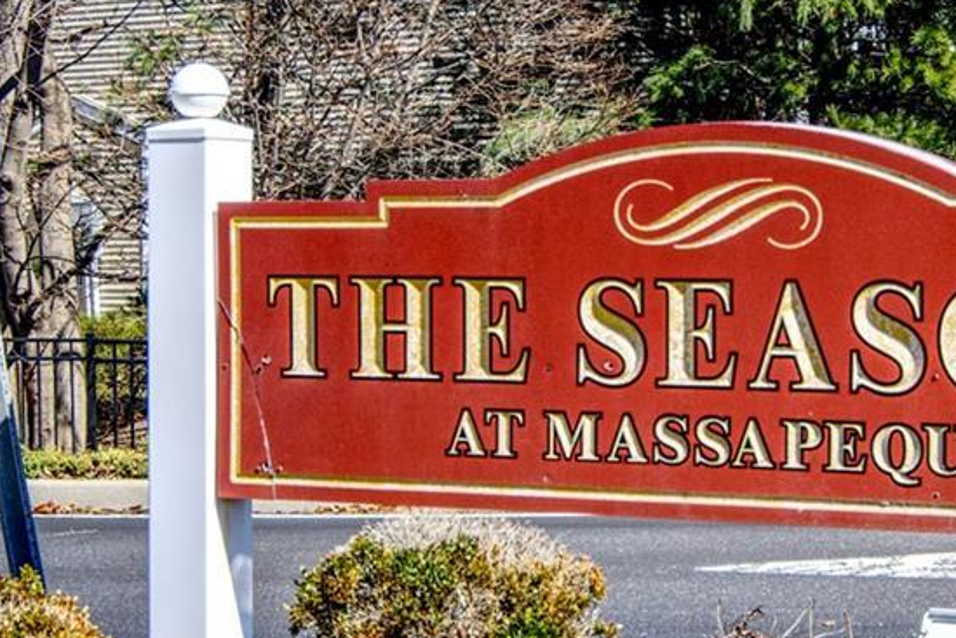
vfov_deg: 12.2
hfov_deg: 18.2
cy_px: 265
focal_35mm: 112
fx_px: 2974
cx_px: 634
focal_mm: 20
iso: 320
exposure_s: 1/1000
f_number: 8
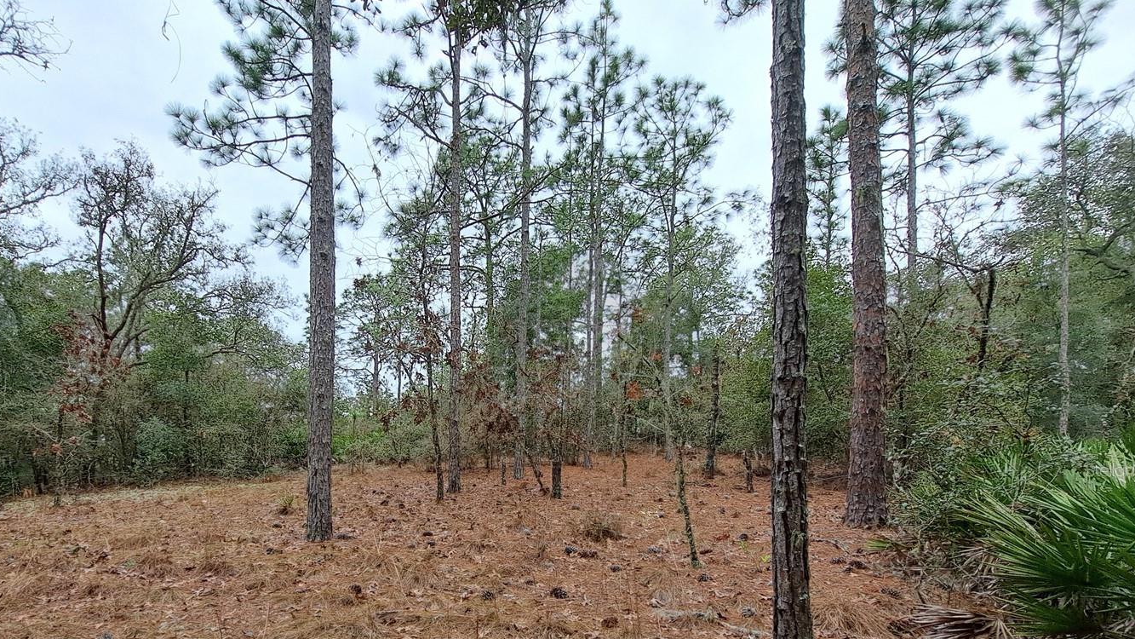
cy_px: 469
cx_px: 484
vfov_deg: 60.8
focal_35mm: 17
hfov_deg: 95.3
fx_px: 512
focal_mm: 1.74
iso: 50
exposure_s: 1/375
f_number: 2.2
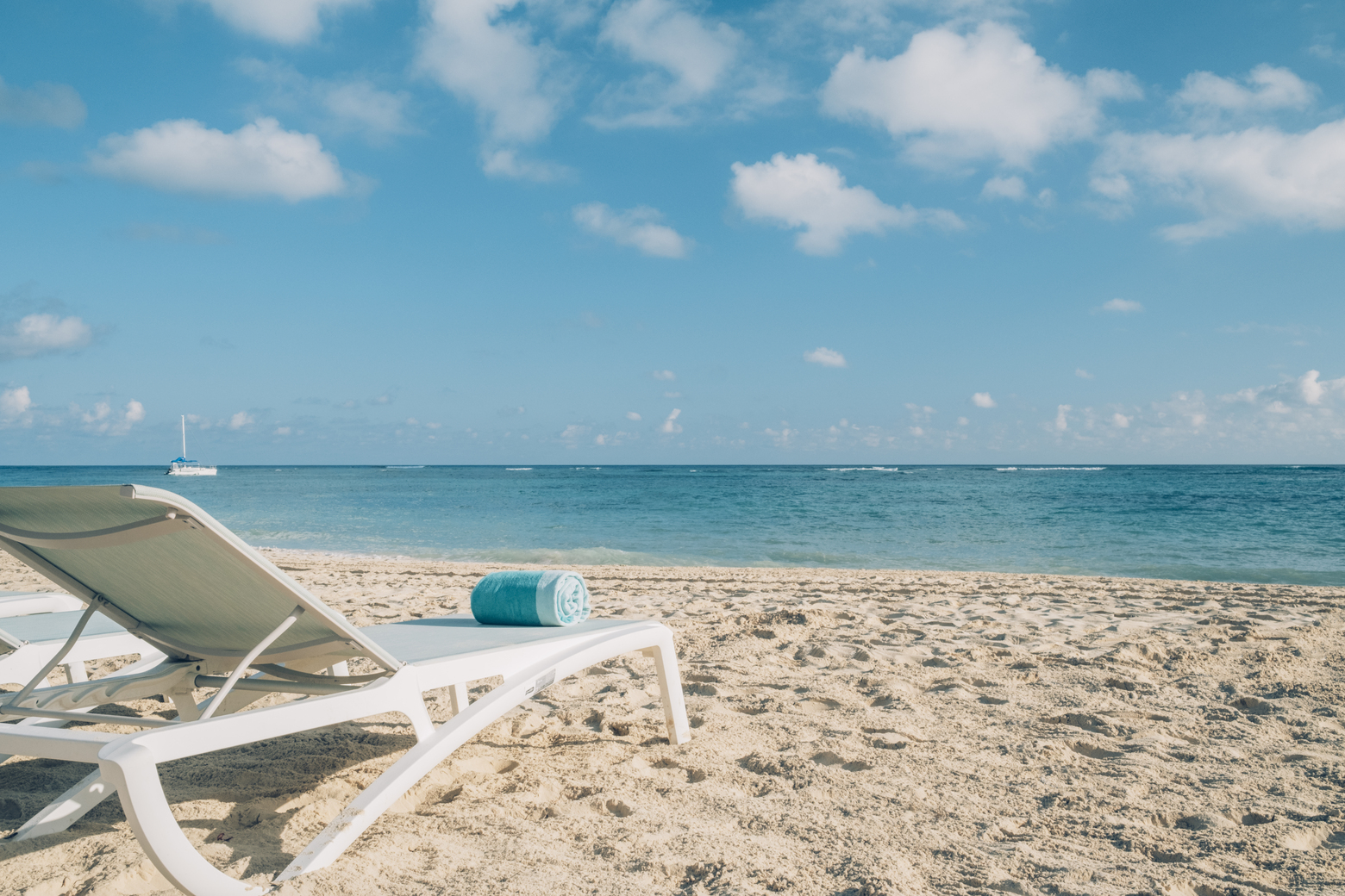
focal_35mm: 35
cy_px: 448
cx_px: 672
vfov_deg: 37.9
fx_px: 1308
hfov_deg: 54.4
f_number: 13
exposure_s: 1/125
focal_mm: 23
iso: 500
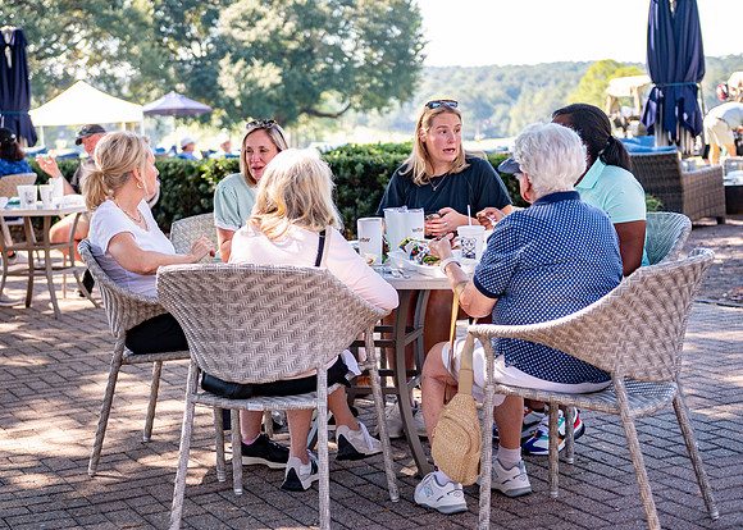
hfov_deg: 31.7
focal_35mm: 62
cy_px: 262
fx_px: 1309
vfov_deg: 22.9
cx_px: 333
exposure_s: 1/640
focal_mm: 50
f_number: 2.8
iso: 400
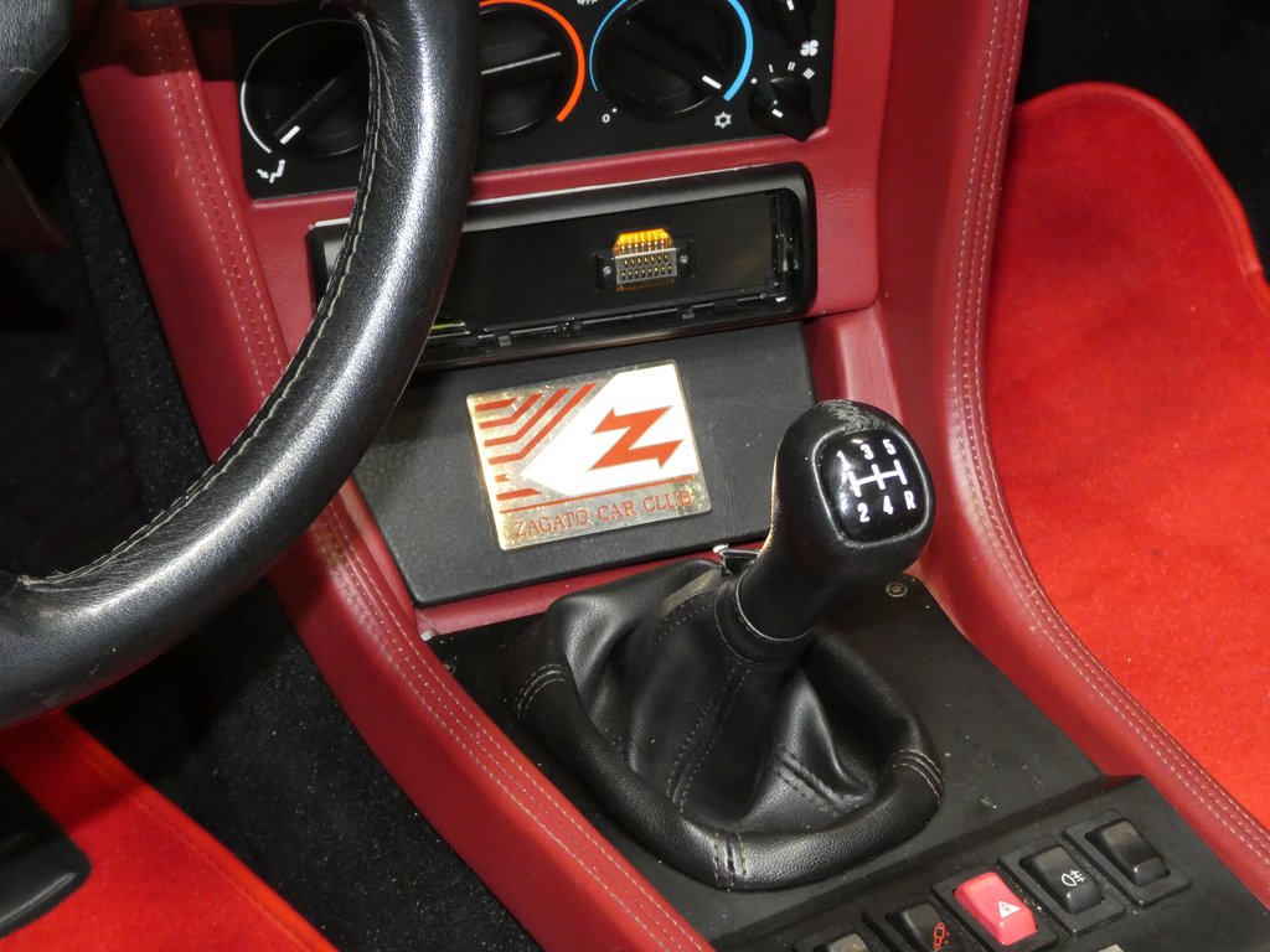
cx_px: 635
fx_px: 3412
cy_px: 476
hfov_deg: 21.1
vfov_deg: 15.9
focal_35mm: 93
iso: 800
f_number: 4.7
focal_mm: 16.6
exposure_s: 1/60
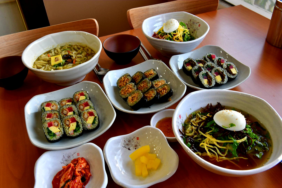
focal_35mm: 32
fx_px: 251
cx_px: 141
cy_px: 94
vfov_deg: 41.1
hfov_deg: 58.7
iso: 1000
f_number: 18
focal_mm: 32
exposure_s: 1/30
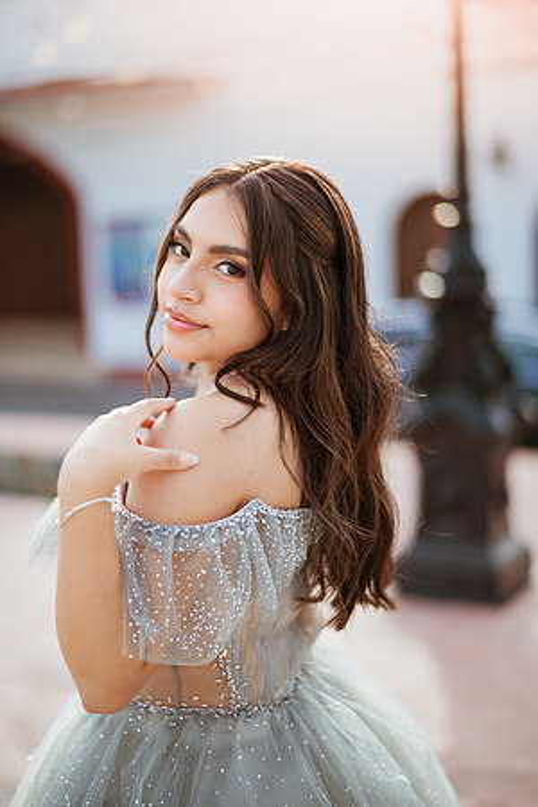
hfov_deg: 23.4
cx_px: 269
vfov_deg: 34.5
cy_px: 404
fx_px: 1300
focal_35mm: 58
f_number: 1.4
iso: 100
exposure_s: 1/2500
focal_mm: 58
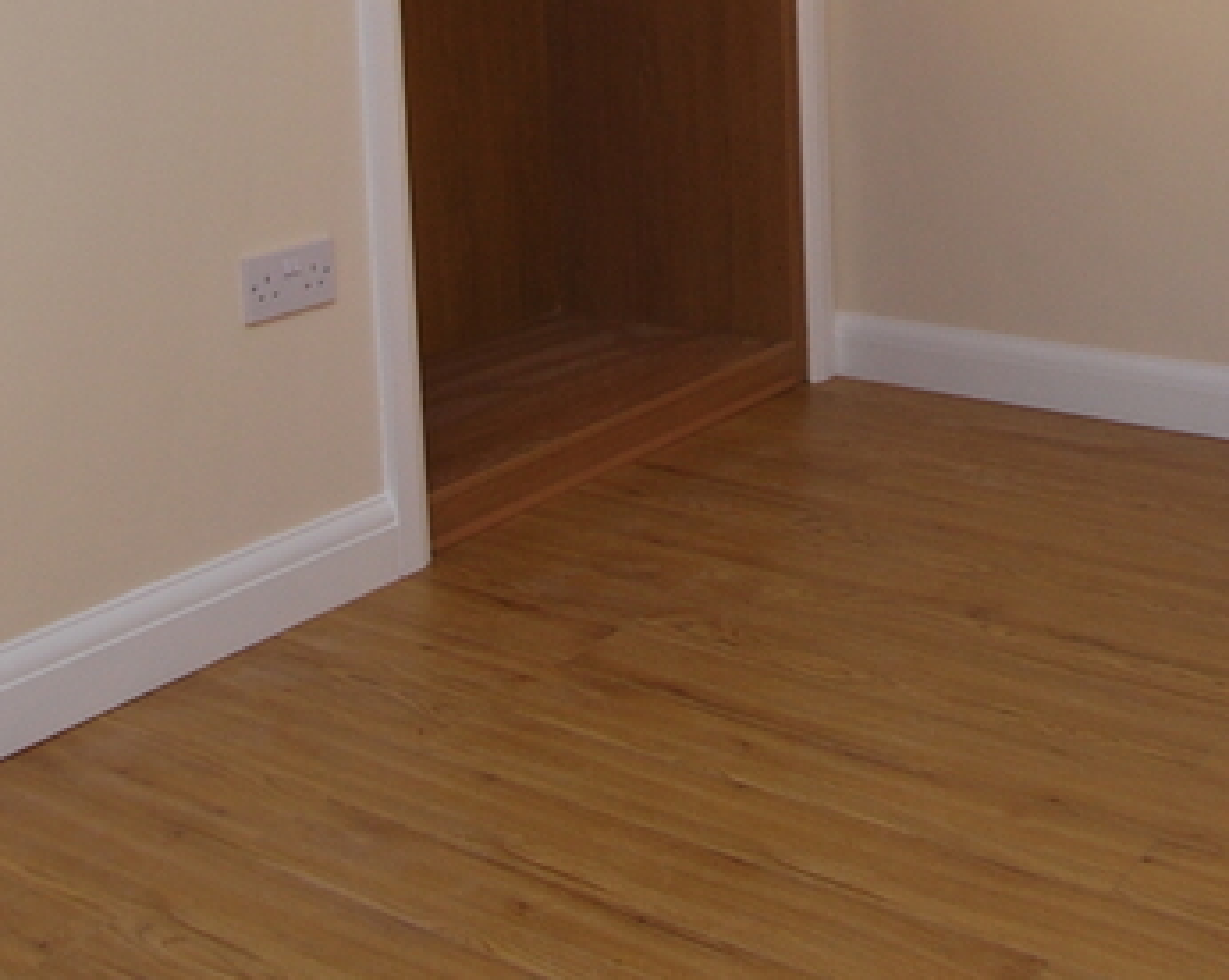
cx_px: 916
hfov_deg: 37.2
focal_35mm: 49
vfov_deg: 29.0
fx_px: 1780
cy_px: 28
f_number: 4
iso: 200
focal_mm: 10
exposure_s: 1/60
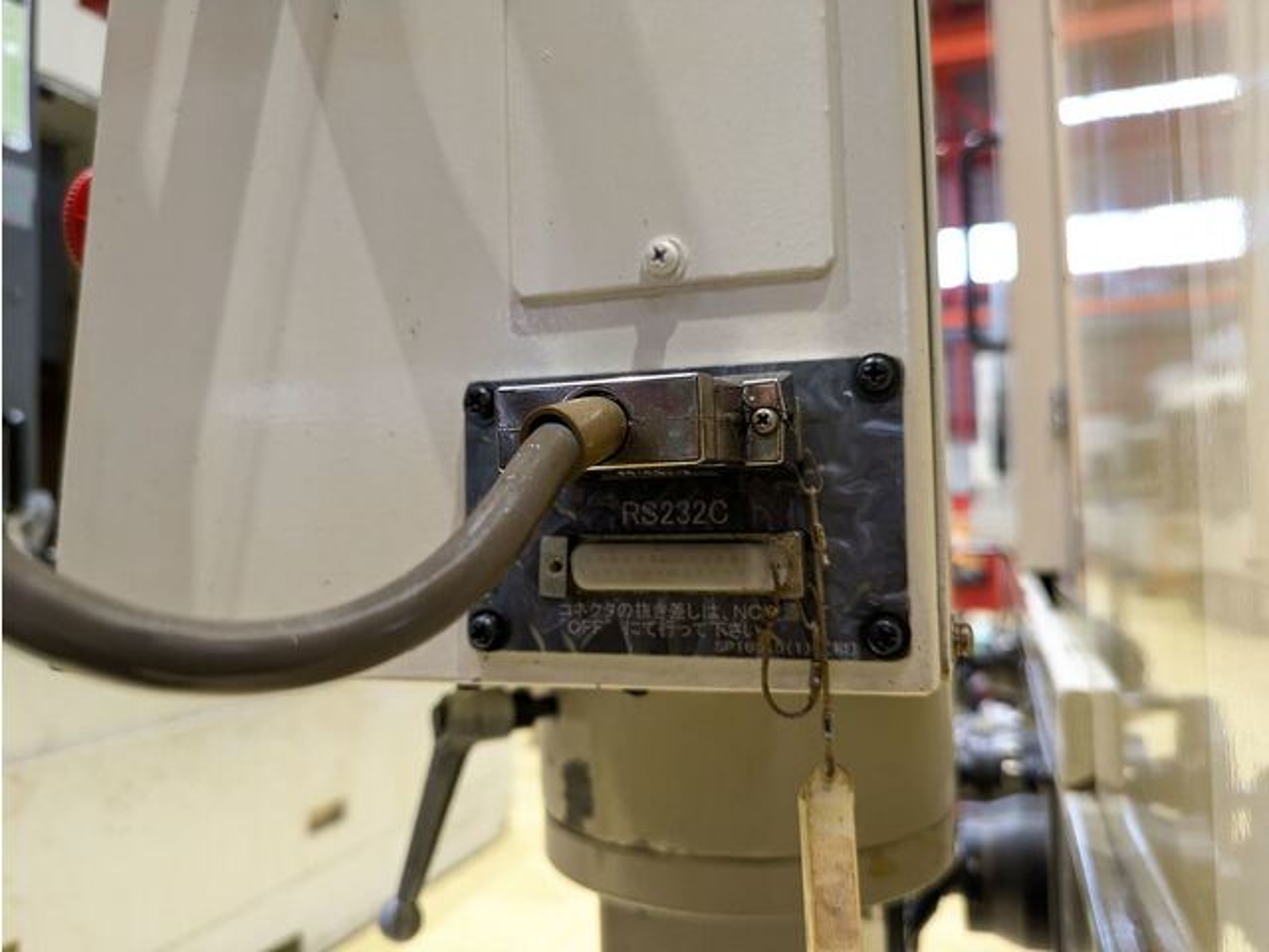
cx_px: 634
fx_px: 916
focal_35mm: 25
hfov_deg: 69.4
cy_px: 476
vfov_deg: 54.9
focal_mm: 5.43
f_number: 1.89
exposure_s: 1/50
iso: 856
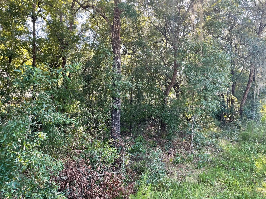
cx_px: 133
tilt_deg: -1.1
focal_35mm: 26
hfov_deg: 67.3
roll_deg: +1.1
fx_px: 200
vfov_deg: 53.1
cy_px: 100
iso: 40
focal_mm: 4.2
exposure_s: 1/121
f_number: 1.6
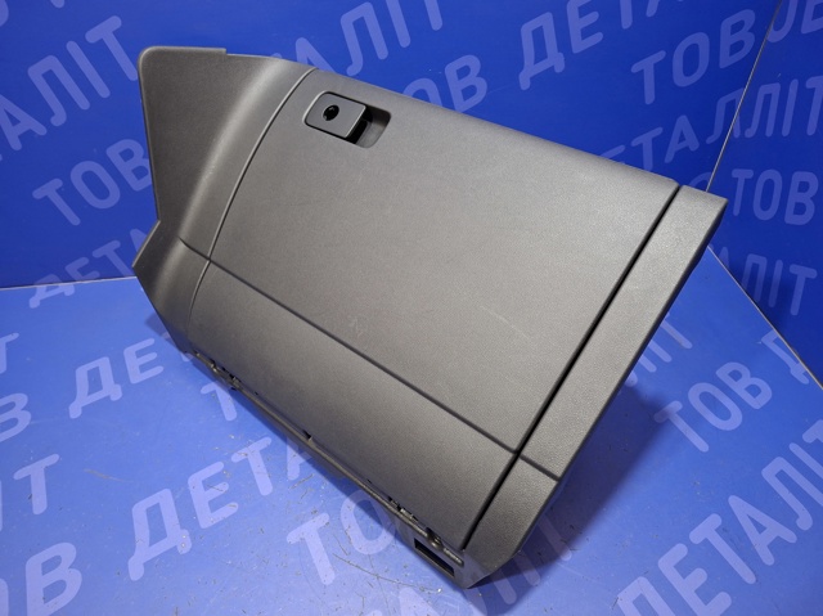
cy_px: 308
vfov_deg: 54.8
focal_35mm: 25
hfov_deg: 69.4
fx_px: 594
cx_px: 412
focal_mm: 4.69
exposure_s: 1/30
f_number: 1.8
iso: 320
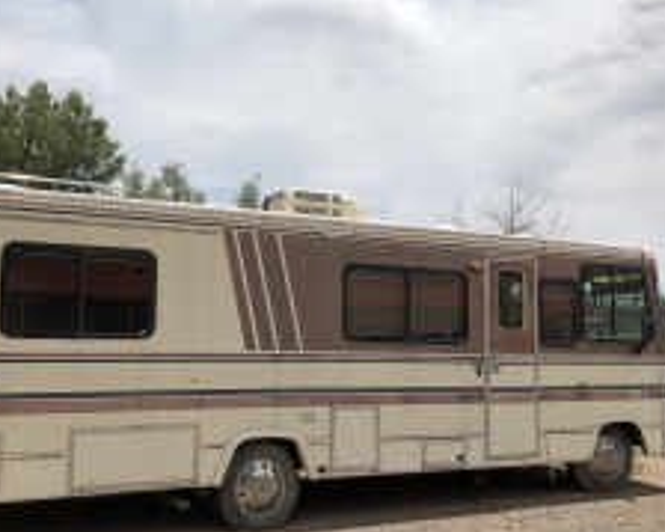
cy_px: 270
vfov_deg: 34.9
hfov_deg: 42.7
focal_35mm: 43
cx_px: 261
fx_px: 846
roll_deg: -3.1
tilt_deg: +4.2
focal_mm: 3.99
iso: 25
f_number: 1.8
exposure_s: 1/5348
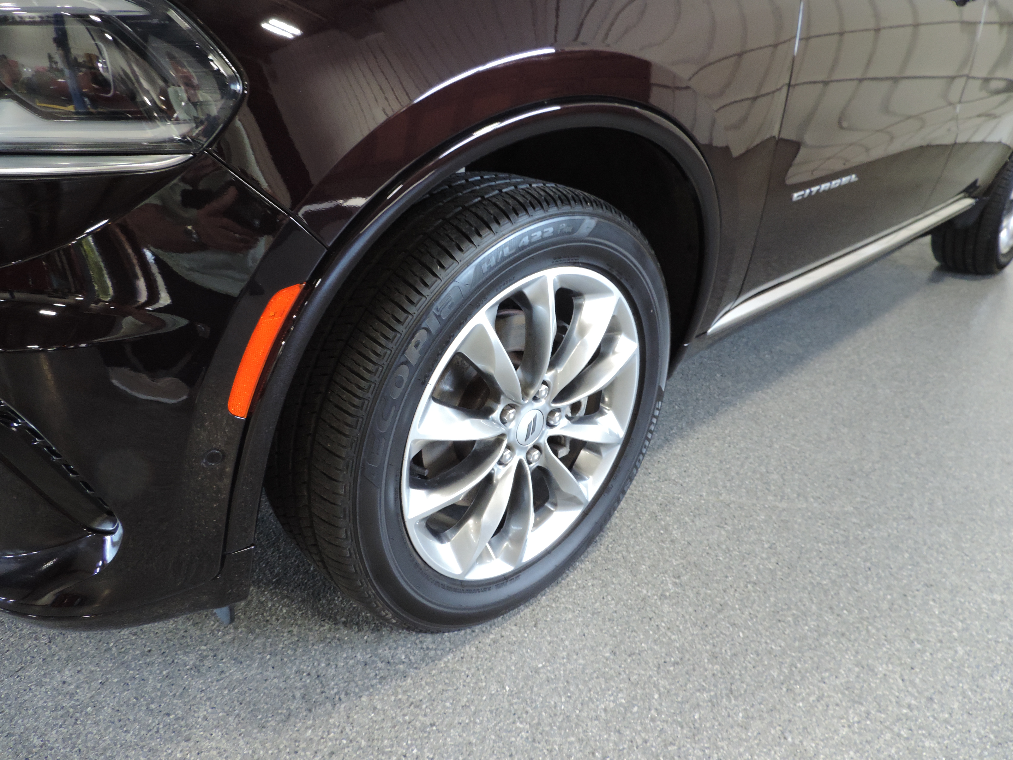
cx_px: 506
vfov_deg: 56.8
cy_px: 380
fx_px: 702
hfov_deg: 71.6
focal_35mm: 24
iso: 360
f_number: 3
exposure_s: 1/30
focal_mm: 4.3
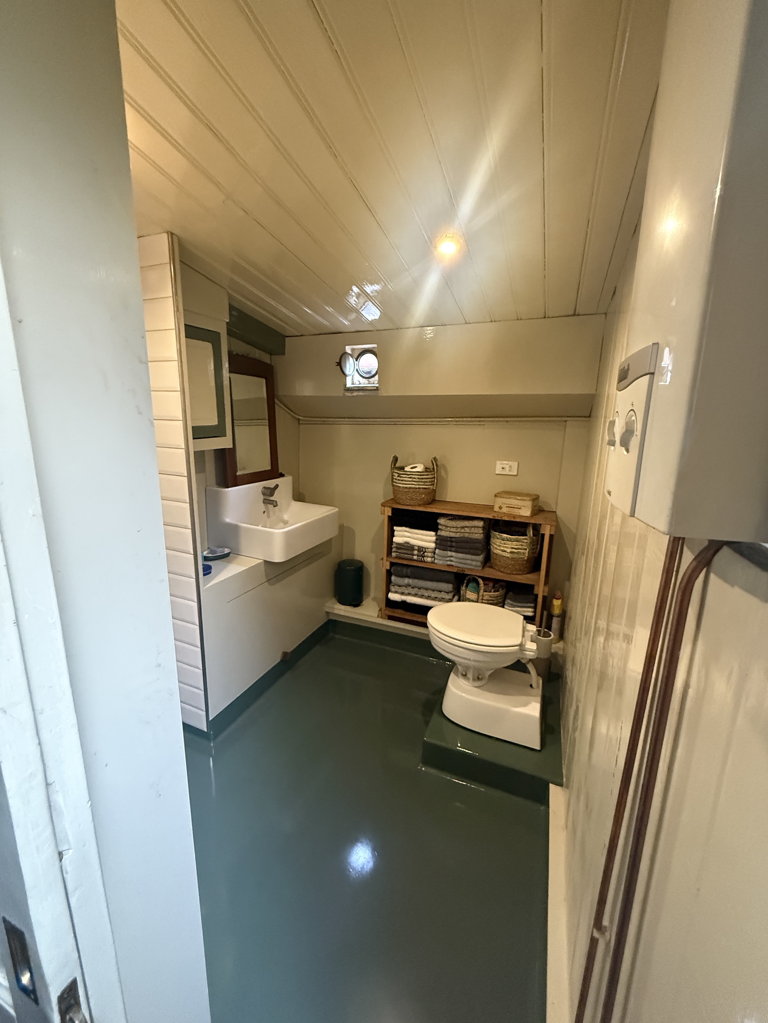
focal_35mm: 14
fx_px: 414
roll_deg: -2.9
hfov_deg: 85.7
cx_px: 384
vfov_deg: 102.1
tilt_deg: -12.6
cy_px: 512
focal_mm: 2.22
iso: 800
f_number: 2.2
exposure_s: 1/60
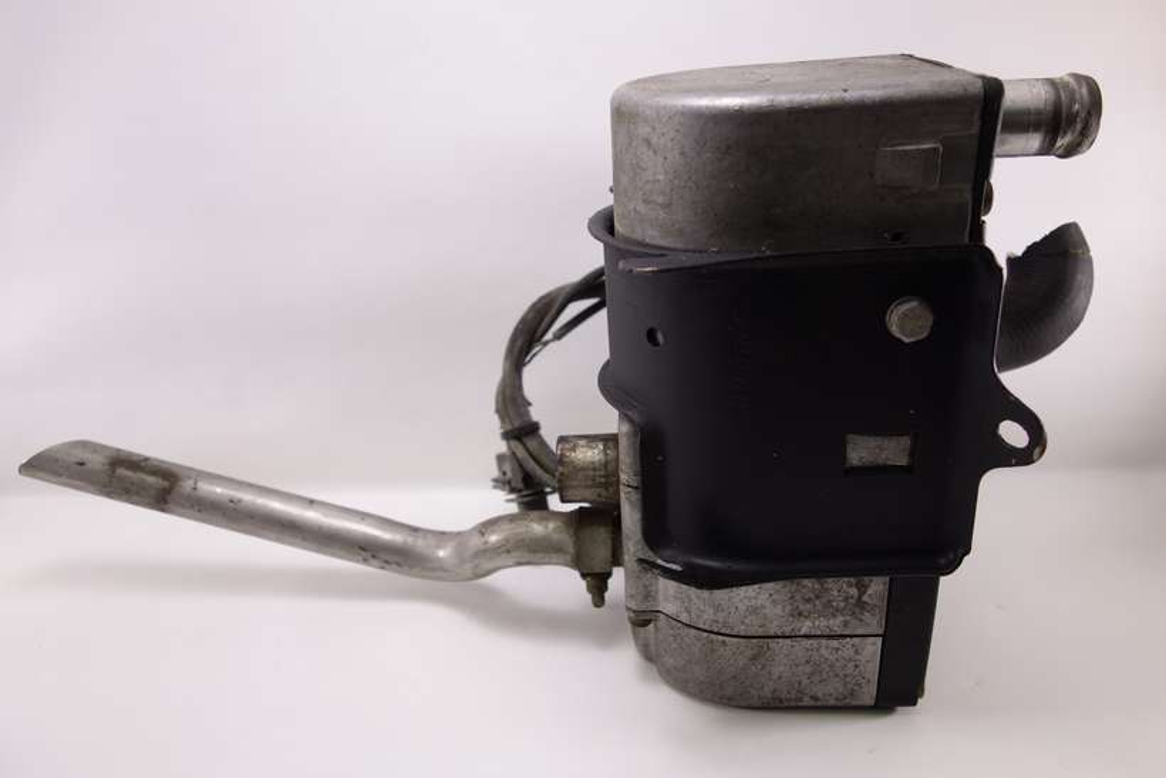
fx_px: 907
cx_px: 583
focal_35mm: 28
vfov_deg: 46.4
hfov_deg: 65.5
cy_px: 389
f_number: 2.2
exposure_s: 1/100
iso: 125
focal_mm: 10.4
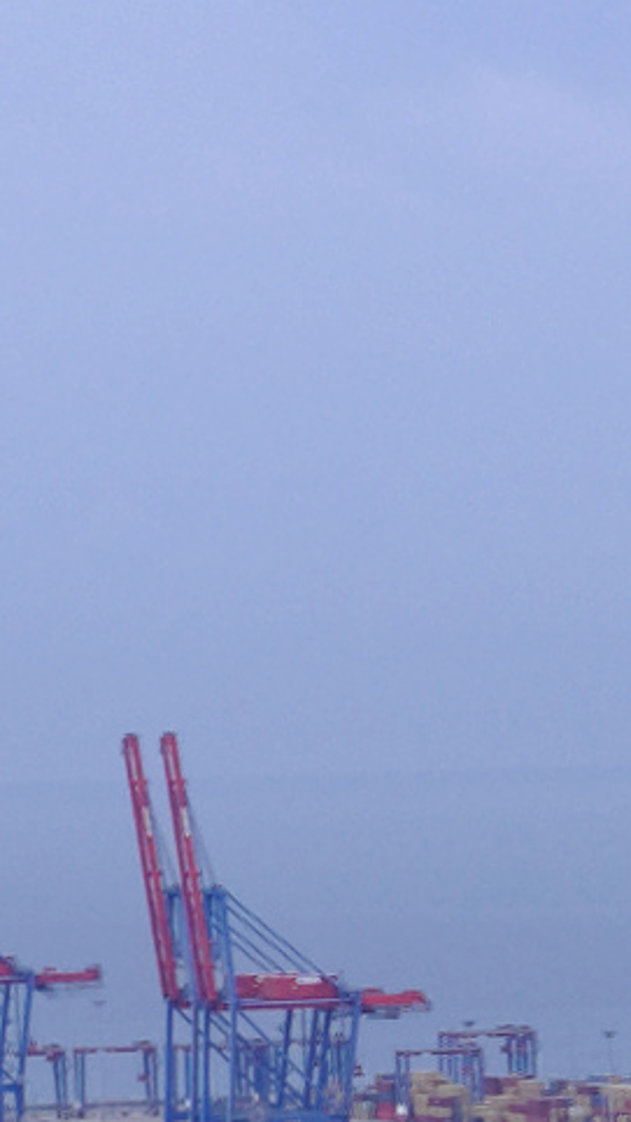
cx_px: 1118
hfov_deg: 4.5
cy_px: 1983
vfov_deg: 7.9
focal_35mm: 265
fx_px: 7891
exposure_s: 1/45
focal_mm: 21
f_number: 8
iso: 100
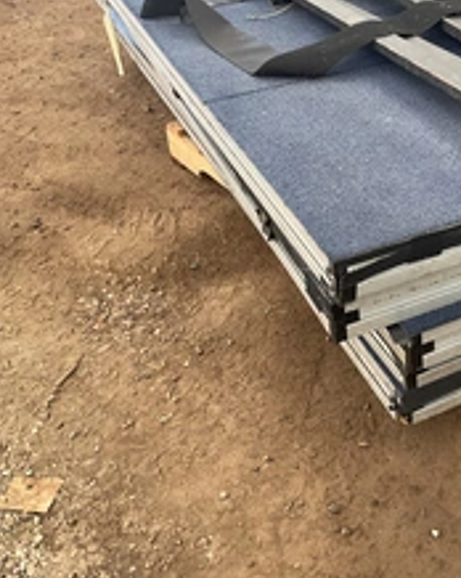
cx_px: 424
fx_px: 888
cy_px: 231
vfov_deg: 35.9
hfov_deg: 27.9
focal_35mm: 52
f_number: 1.8
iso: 64
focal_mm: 3
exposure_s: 1/121
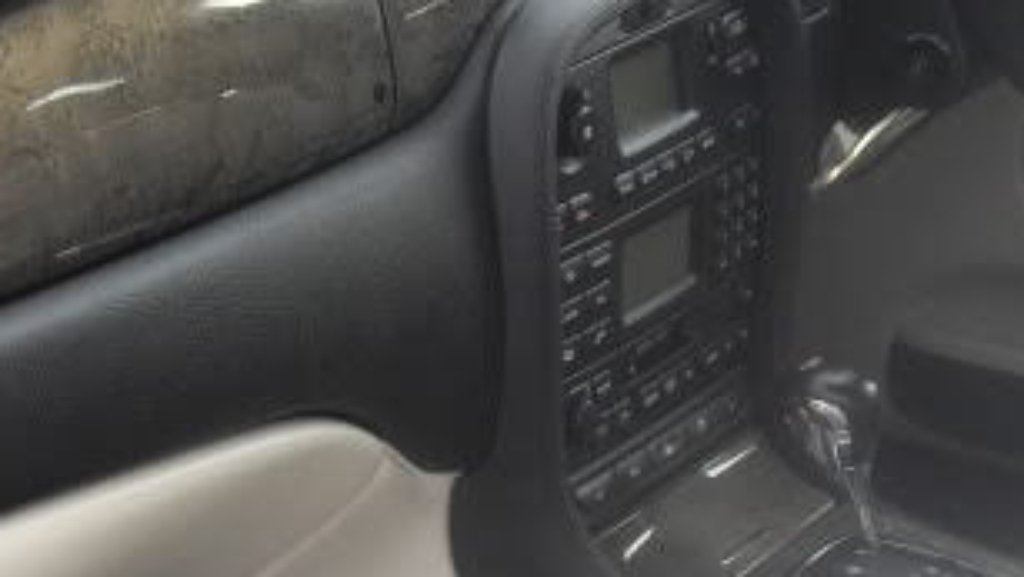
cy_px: 344
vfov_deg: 8.8
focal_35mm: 138
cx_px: 720
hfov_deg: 15.5
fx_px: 3749
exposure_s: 1/160
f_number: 2.8
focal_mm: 7.9
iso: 100
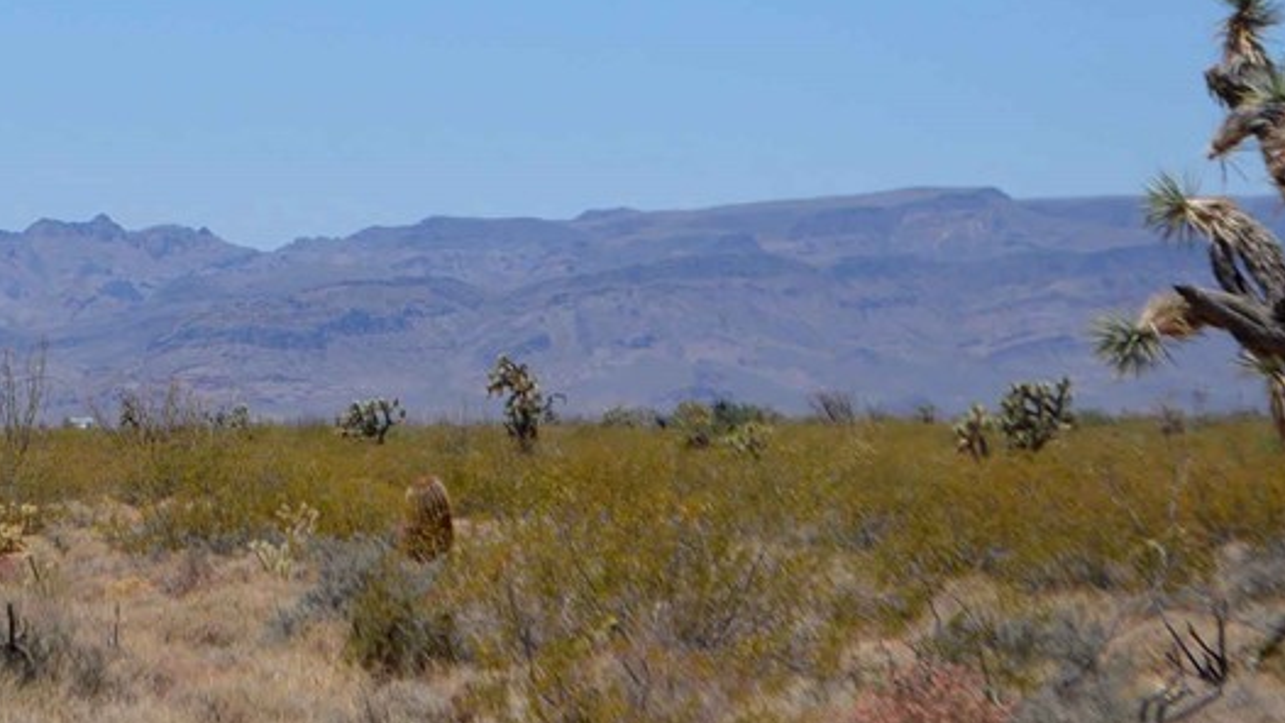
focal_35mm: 178
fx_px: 6068
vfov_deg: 6.8
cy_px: 98
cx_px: 49
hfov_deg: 12.0
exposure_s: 1/2000
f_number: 7.1
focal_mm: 55
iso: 400
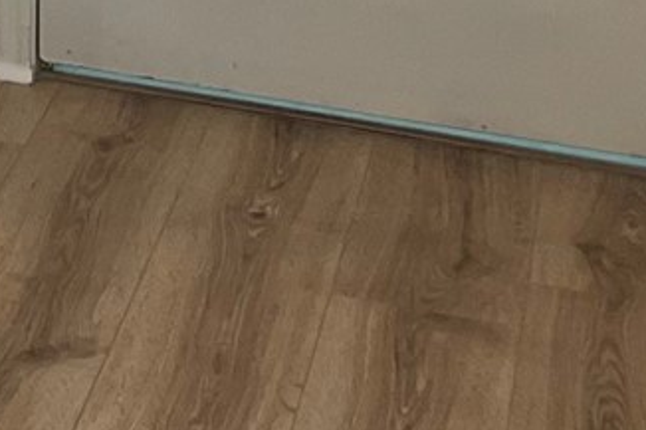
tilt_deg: -2.1
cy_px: -833
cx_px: -1328
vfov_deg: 7.2
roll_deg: -0.3
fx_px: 3049
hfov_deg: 9.4
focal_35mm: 170
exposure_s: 1/60
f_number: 1.6
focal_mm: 4.2
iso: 80
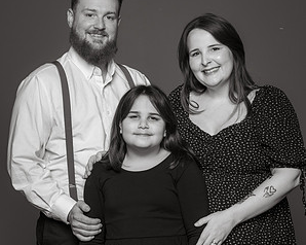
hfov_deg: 13.9
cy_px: 163
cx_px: 153
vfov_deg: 11.1
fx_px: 1258
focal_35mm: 139
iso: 400
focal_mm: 98
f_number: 9
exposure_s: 1/160
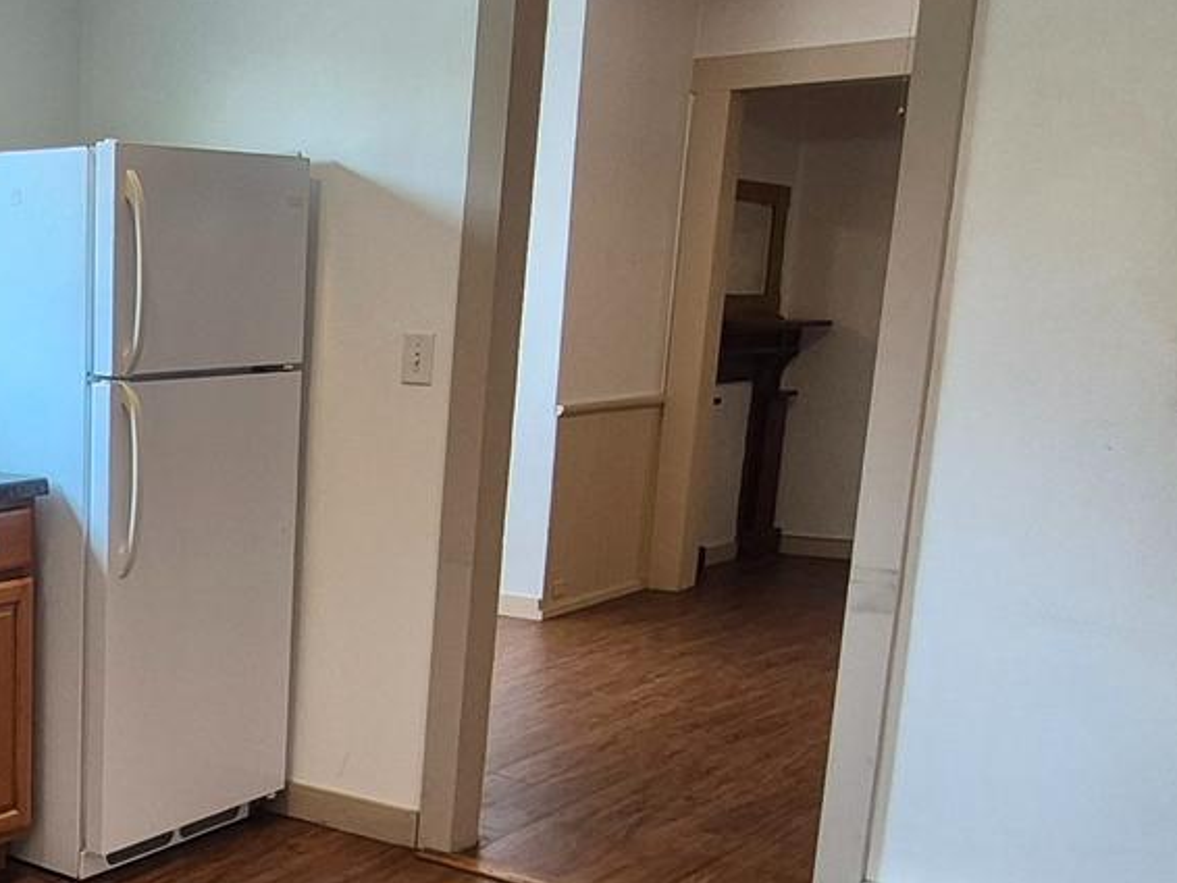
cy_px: 652
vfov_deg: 30.4
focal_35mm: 47
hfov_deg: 36.1
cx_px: -23
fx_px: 1599
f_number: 2.2
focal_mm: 1.74
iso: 64
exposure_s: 1/60
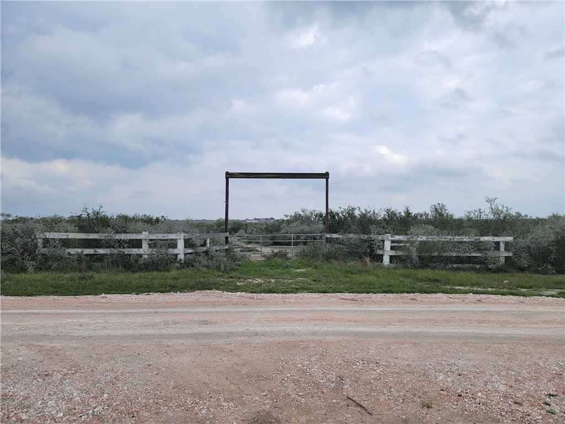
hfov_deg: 71.6
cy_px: 212
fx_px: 392
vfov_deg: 56.8
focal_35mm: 24
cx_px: 282
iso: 16
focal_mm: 6.7
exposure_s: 1/784
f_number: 1.8
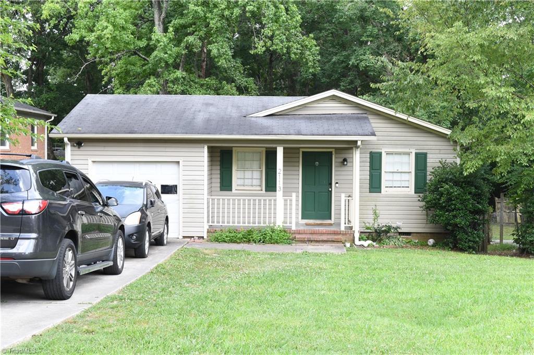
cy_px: 178
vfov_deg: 29.8
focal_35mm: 45
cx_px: 267
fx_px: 667
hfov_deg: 43.6
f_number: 9
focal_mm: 30
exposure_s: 1/40
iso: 250
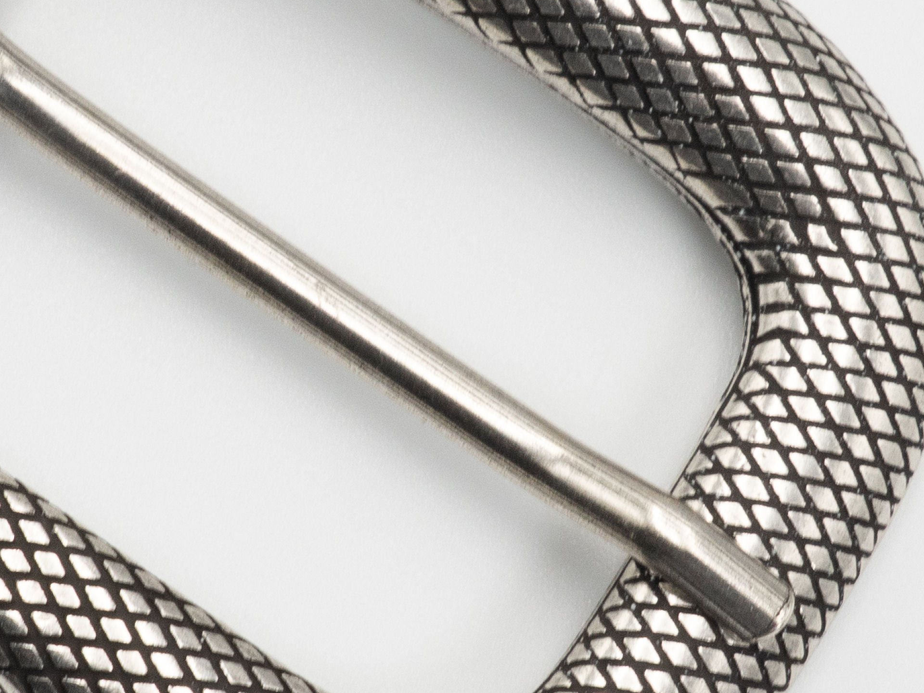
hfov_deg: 10.5
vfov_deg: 7.9
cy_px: 317
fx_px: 5045
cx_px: 304
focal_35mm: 189
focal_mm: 35
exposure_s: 1/50
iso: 400
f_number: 11
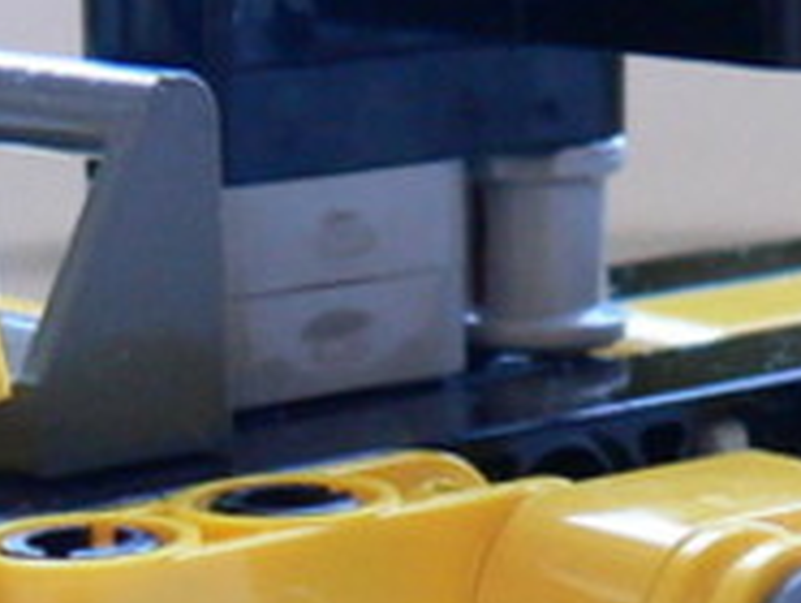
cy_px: 1195
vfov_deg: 8.2
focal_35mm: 174
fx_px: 4031
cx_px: 551
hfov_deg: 11.3
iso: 200
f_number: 2.8
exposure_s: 1/25
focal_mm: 6
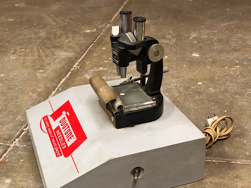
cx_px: 126
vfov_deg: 25.7
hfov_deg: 33.8
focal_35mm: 57
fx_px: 413
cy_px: 94
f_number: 2.8
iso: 640
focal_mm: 6.6
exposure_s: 1/60
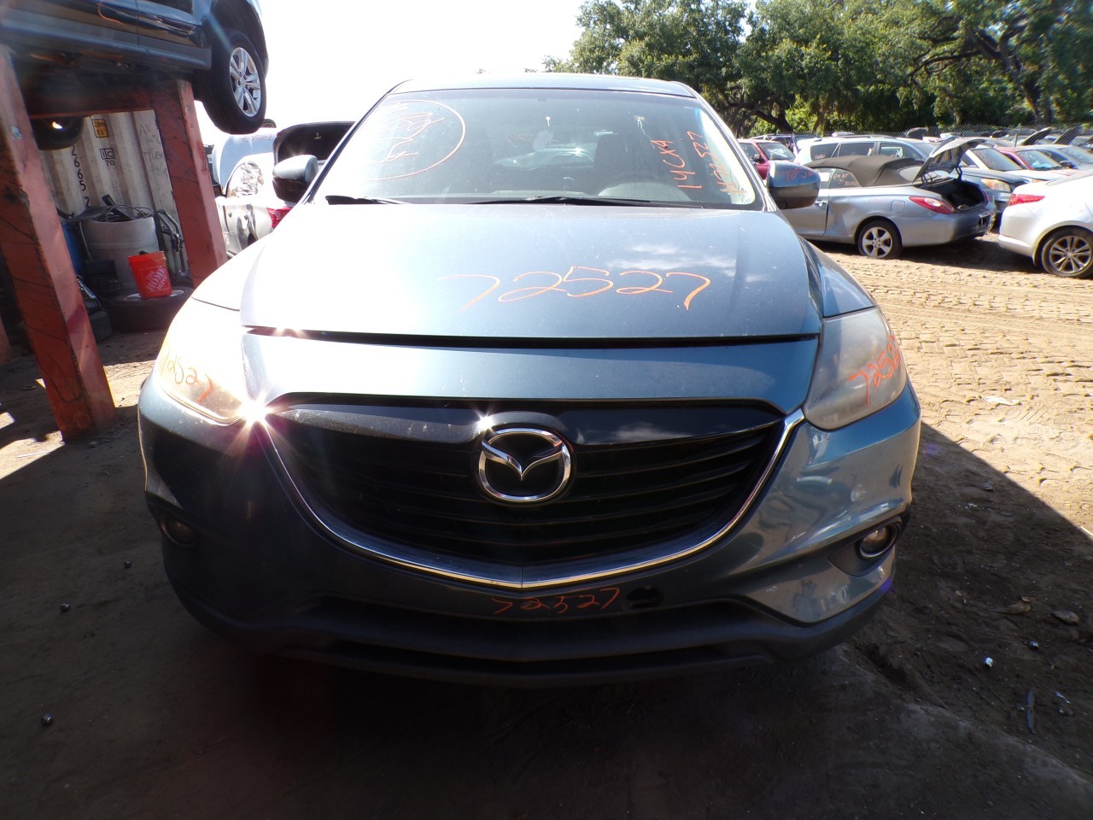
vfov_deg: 56.8
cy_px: 410
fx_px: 758
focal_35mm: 24
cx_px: 546
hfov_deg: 71.6
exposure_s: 1/200
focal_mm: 4.3
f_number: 4.4
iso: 100
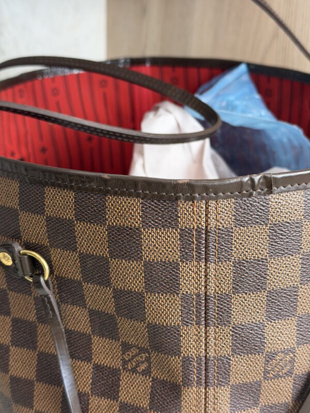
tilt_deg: -22.0
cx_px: 155
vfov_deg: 39.7
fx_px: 573
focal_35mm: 48
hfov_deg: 30.3
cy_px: 206
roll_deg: -2.7
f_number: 1.78
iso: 125
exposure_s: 1/60
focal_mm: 6.76
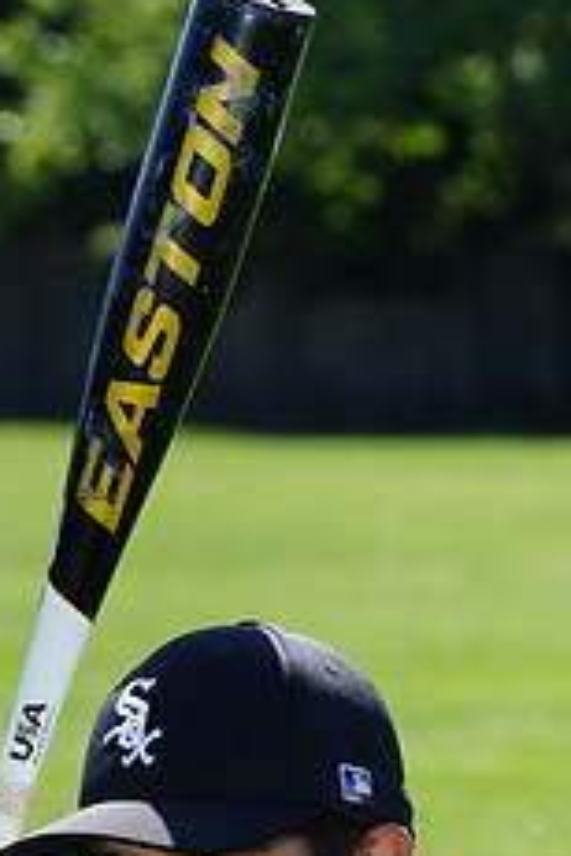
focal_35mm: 391
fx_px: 9302
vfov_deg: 5.3
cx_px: 232
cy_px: 975
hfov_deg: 3.5
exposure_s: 1/250
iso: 200
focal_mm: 156
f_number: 9
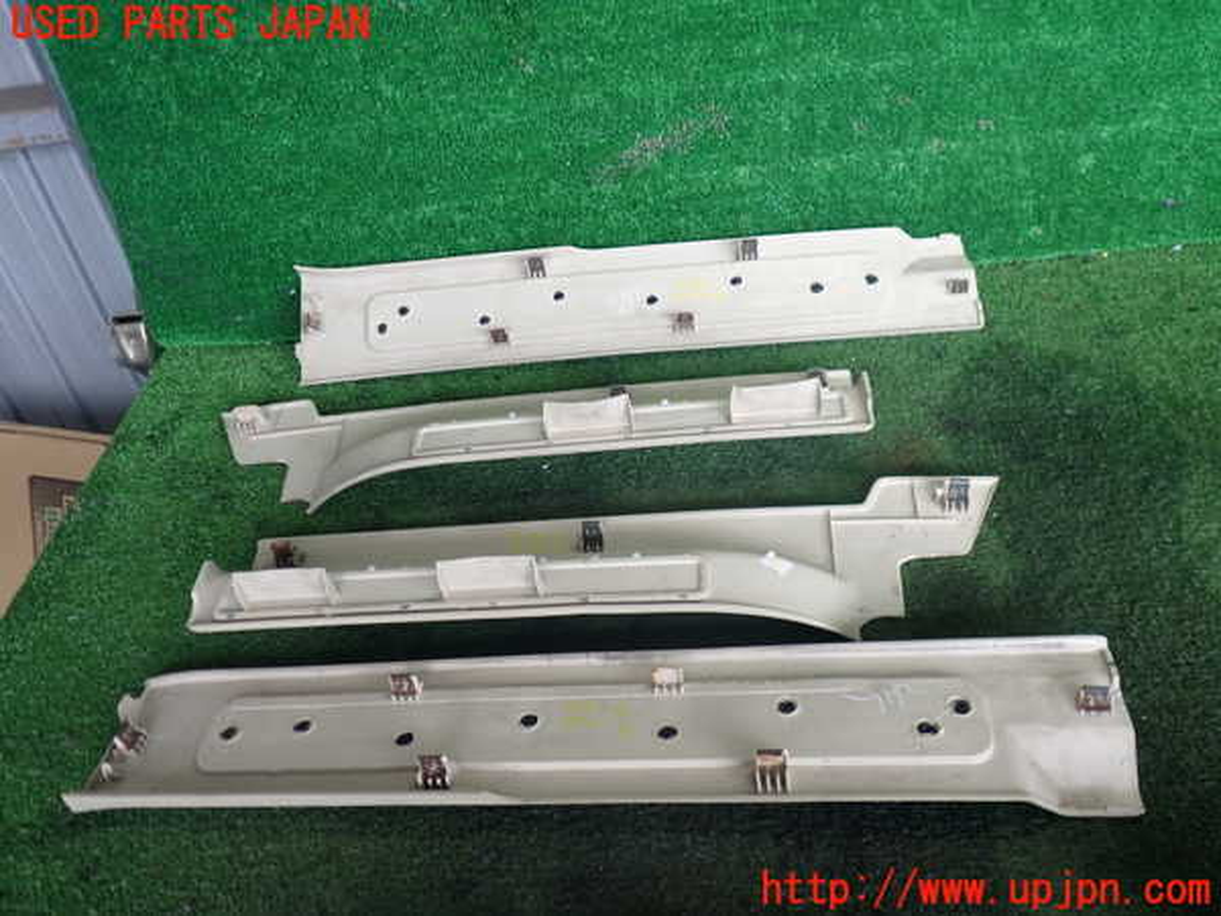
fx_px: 1058
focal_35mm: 30
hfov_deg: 60.0
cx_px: 610
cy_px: 458
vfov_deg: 46.8
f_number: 2.3
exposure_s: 1/100
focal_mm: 5.4
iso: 200
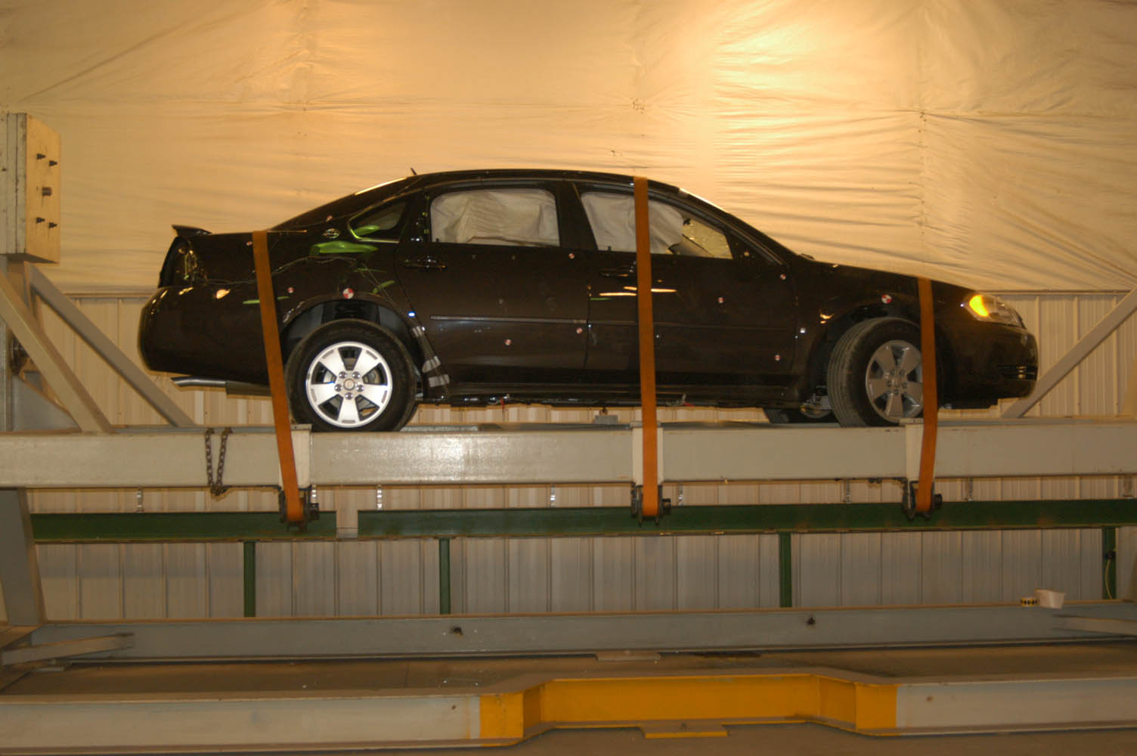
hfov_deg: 38.9
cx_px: 568
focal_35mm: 51
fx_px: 1609
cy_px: 378
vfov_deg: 26.4
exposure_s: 1/60
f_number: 4.5
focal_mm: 34
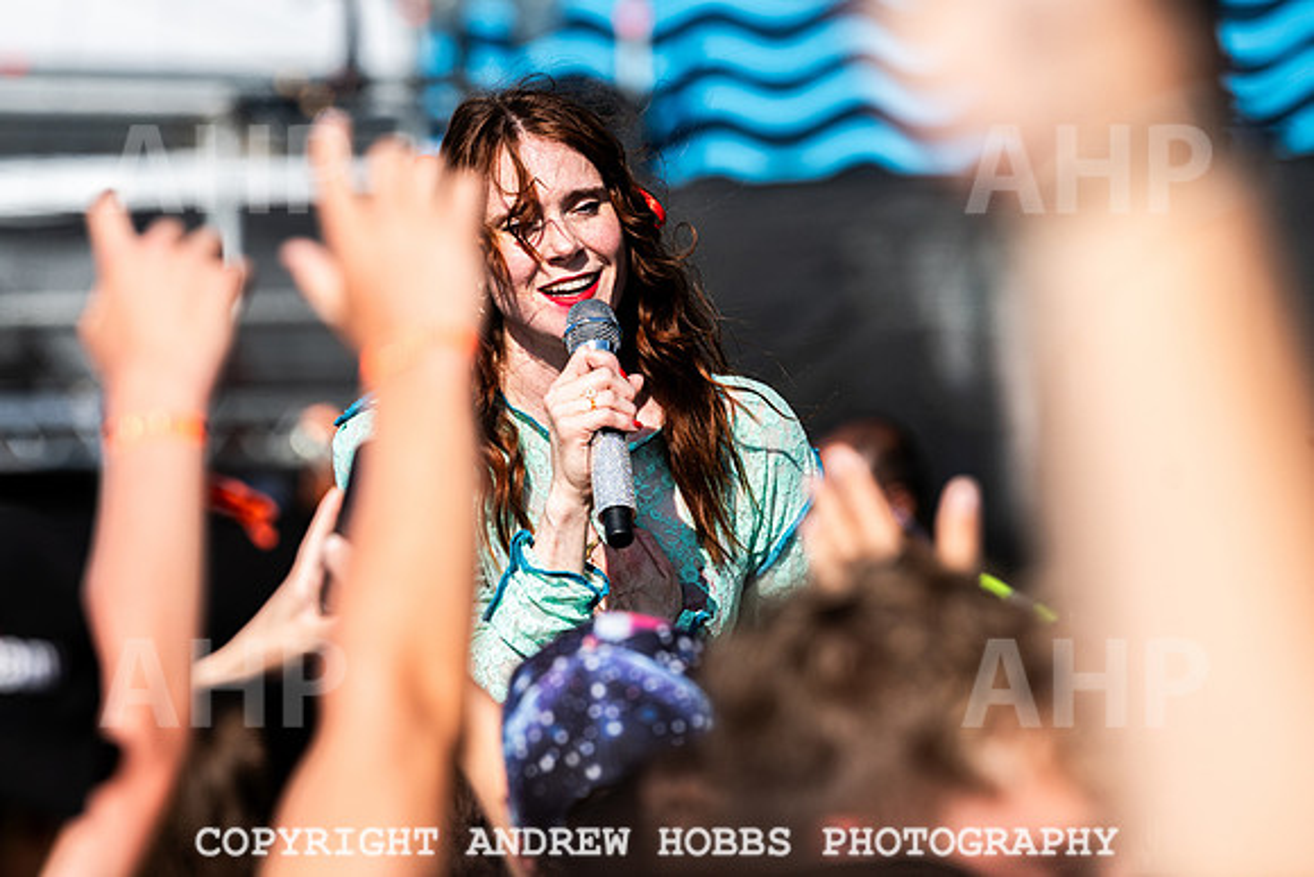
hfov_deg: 8.7
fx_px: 8623
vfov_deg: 5.8
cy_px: 359
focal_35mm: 236
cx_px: 538
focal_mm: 200
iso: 200
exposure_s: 1/5000
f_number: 4
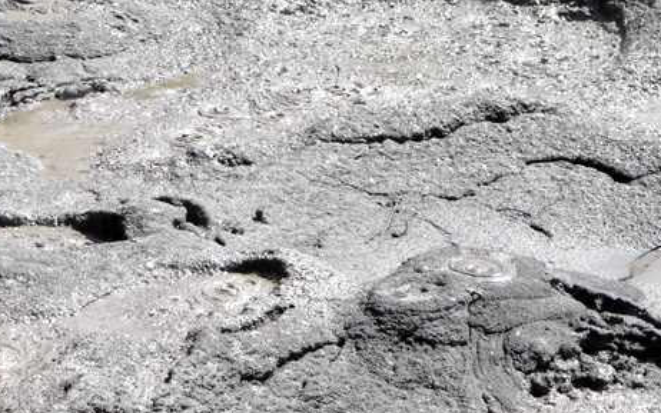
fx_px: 2433
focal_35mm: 135
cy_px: 235
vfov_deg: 9.7
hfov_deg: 15.5
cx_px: 325
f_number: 4.7
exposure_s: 1/640
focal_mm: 14.2
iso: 100
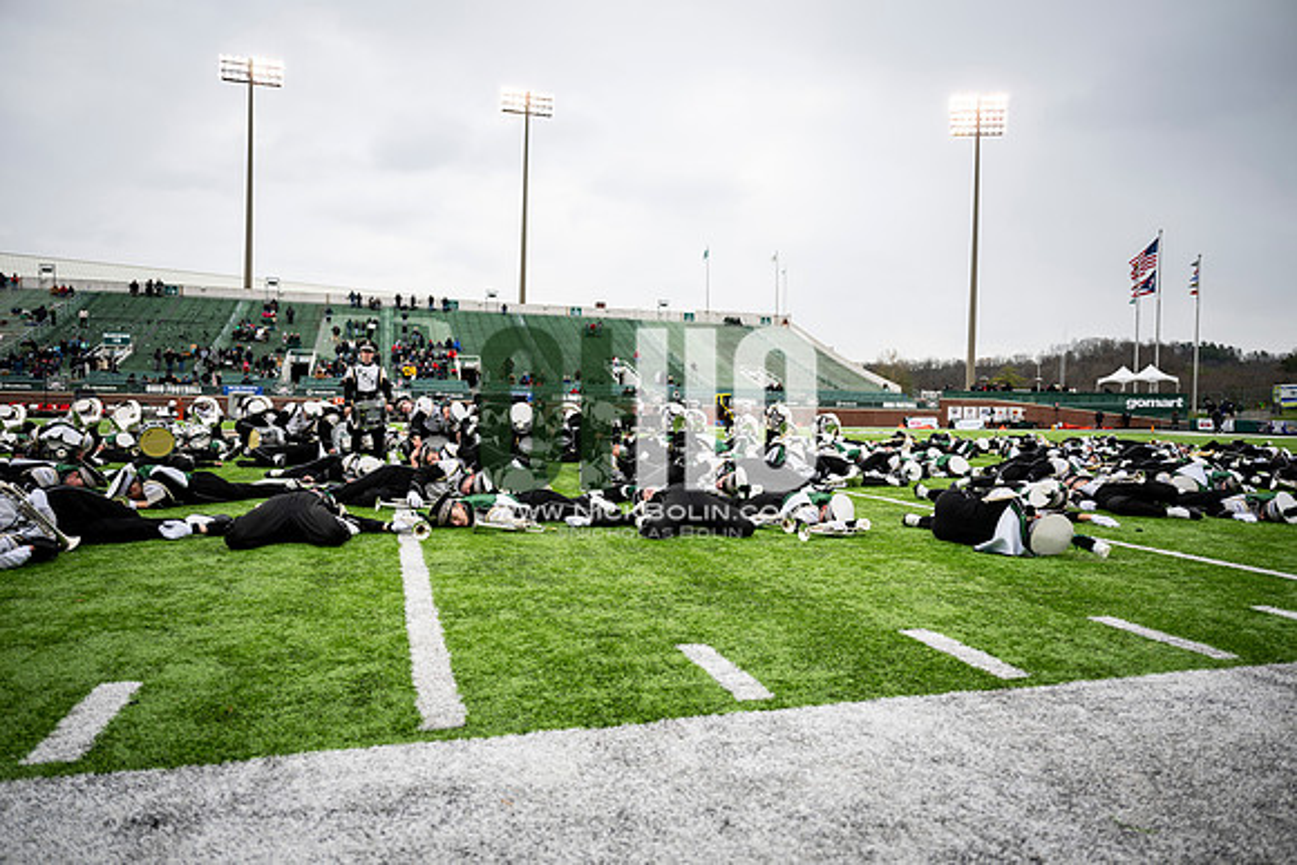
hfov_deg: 73.7
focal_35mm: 24
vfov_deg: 53.2
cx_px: 648
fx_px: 865
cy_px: 432
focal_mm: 24
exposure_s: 1/500
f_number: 2.8
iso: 100
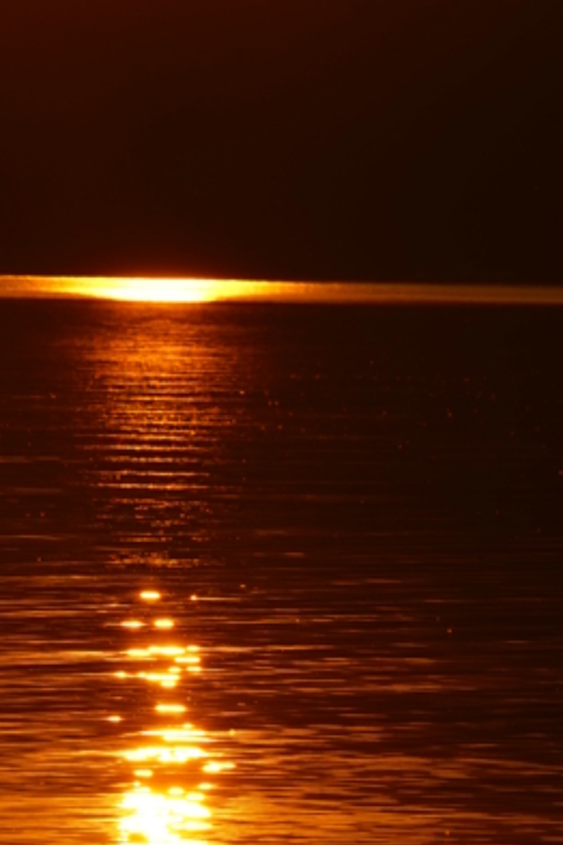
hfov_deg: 3.4
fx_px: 9359
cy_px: 198
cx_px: 169
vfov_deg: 5.2
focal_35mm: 399
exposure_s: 1/1000
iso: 100
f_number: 13
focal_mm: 131
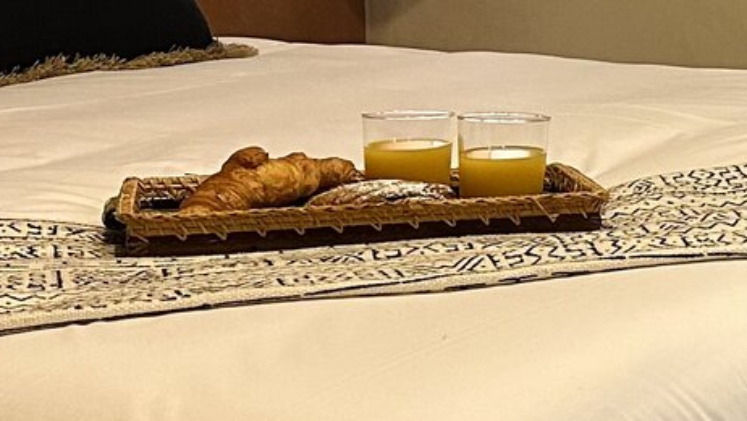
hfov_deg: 17.3
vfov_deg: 10.3
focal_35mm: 116
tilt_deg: -4.5
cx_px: 991
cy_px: -52
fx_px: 2298
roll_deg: -0.1
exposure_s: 1/50
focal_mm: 6.86
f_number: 1.78
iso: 320
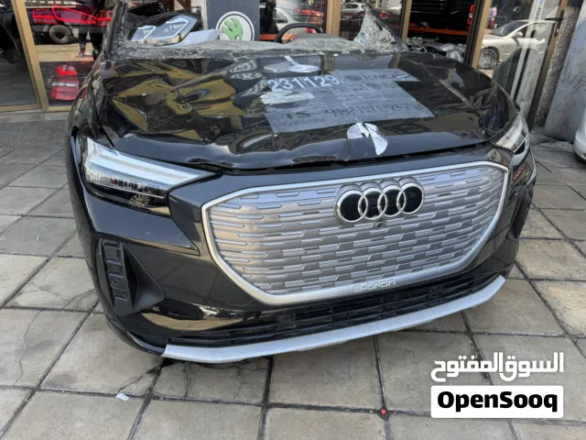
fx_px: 406
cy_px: 220
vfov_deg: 56.8
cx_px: 293
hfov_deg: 71.6
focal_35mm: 24
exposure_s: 1/417
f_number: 1.78
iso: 80
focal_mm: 6.76
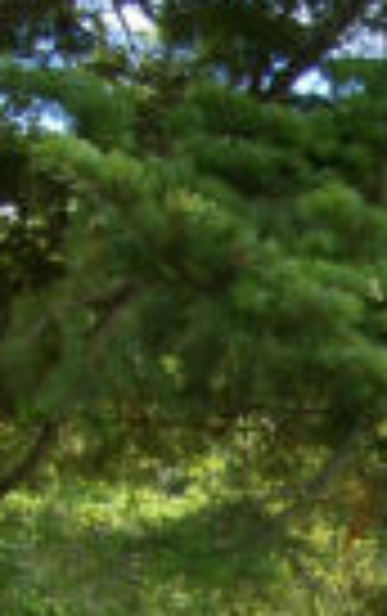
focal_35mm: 114
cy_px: 818
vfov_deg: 17.1
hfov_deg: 11.2
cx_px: 538
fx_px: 1918
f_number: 2.6
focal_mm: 5.8
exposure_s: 1/250
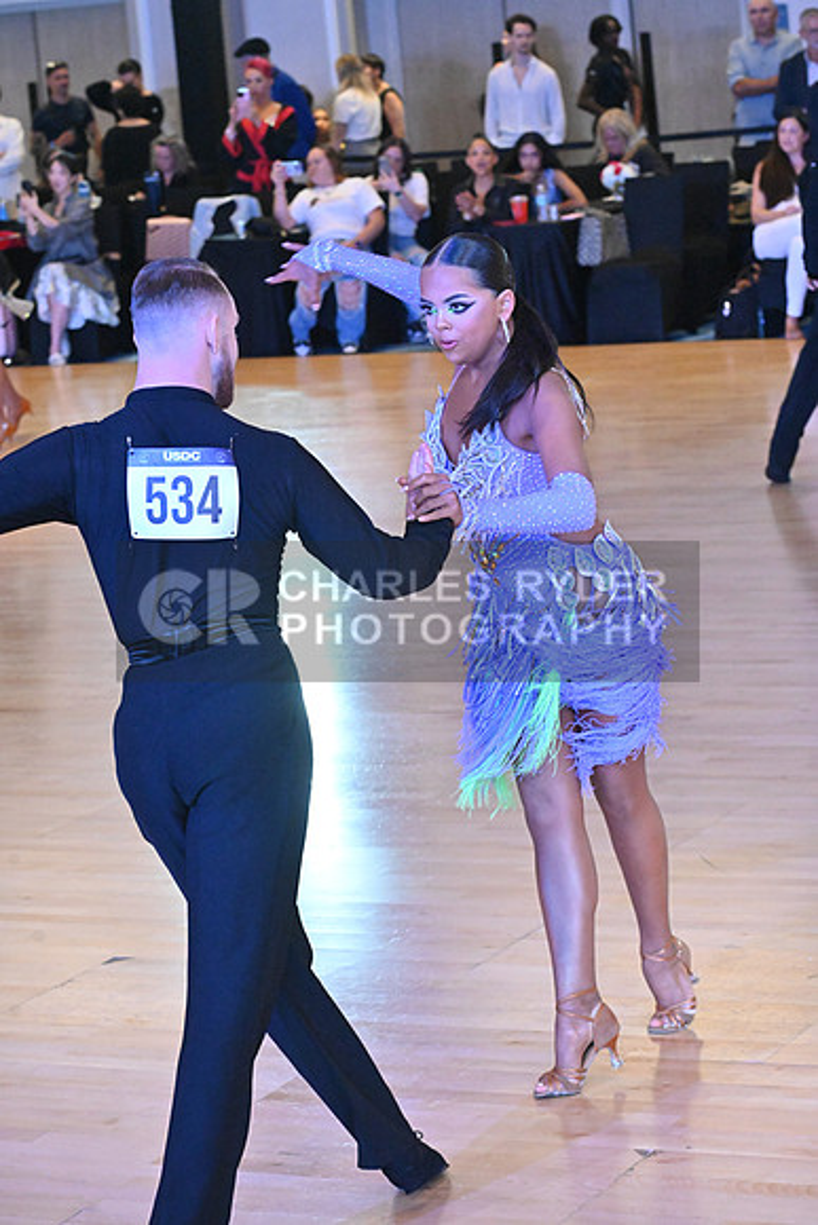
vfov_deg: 18.6
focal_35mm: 110
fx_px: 3747
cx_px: 409
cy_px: 612
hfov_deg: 12.5
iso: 10000
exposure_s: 1/400
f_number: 8
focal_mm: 110
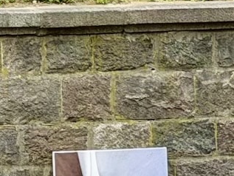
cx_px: -284
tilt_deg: -8.3
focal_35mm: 291
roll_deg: -0.1
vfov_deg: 5.1
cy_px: 275
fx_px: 1968
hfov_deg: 6.5
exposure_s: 1/227
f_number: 1.78
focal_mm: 6.76
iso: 64
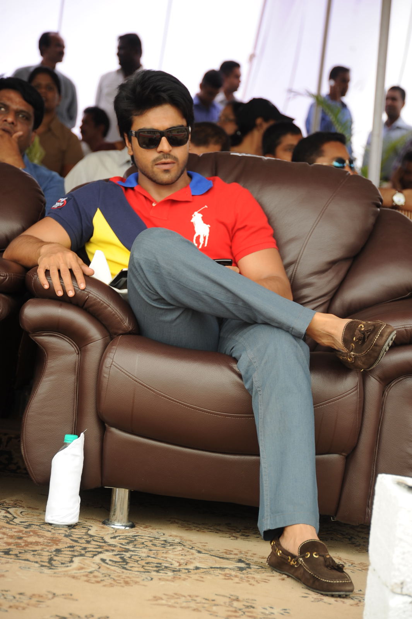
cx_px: 206
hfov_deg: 13.4
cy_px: 310
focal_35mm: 102
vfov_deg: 20.0
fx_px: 1753
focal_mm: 102
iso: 400
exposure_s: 1/125
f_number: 5.6
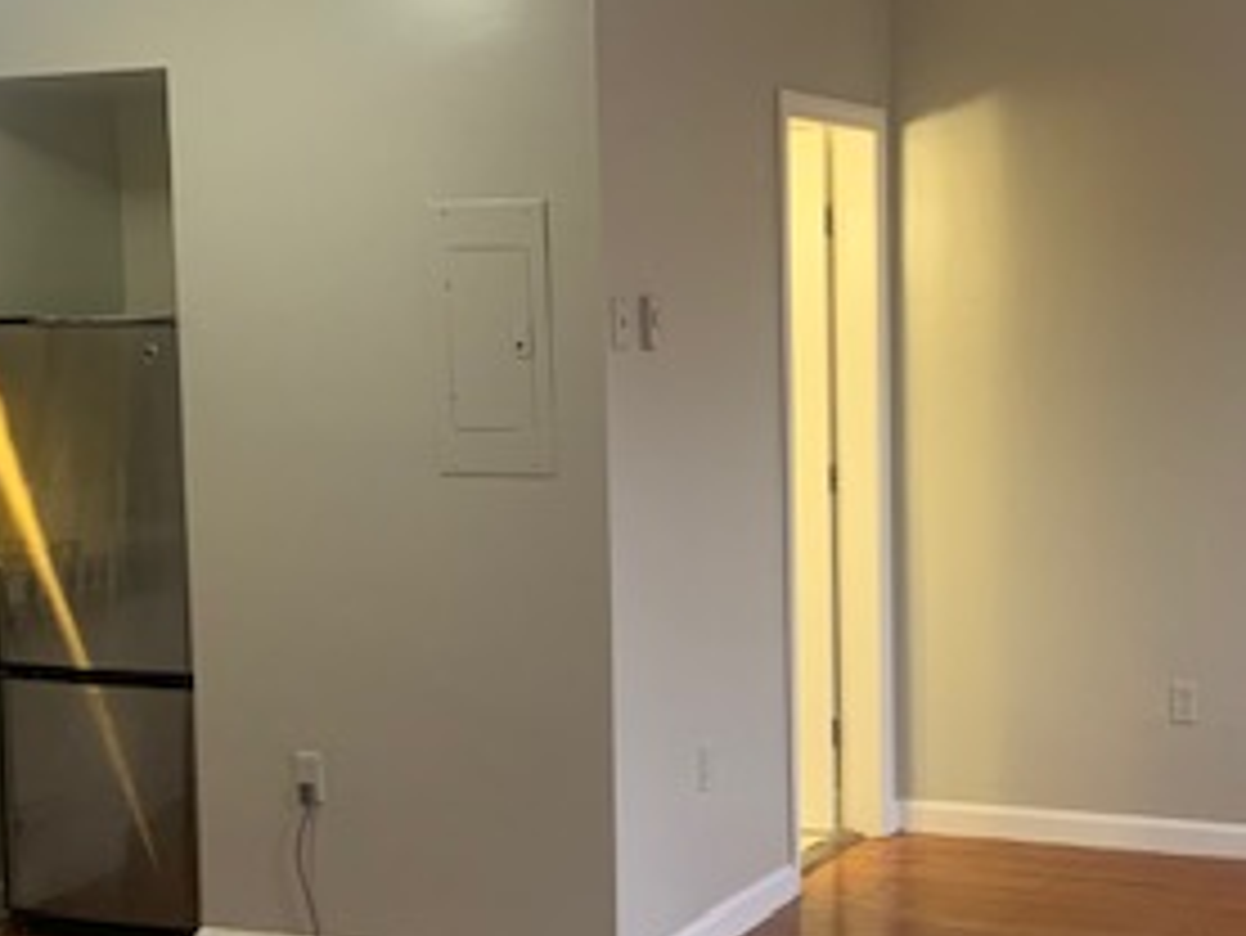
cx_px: 963
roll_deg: +0.6
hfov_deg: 31.5
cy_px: 549
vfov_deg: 24.4
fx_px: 2161
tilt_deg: -5.7
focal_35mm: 60
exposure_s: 1/31
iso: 320
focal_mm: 4.25
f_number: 1.8
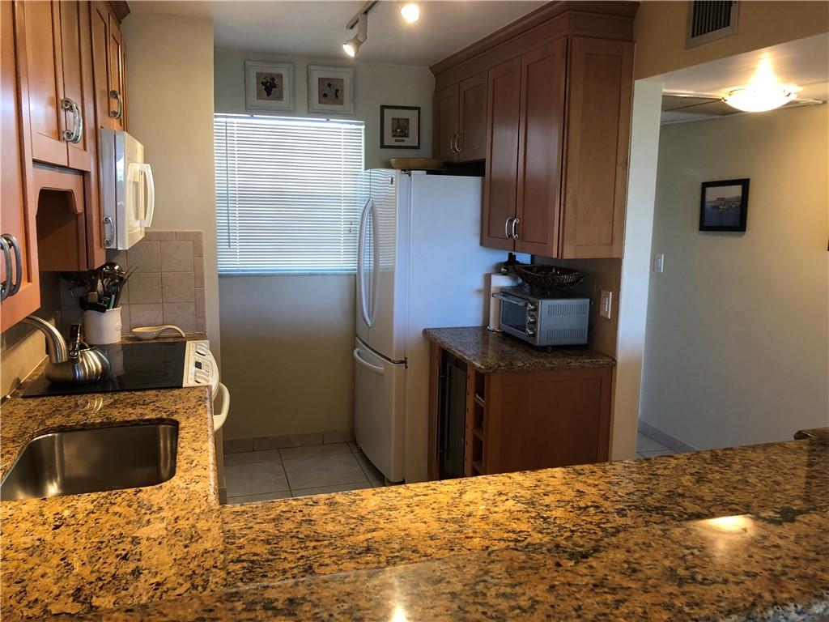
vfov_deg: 49.7
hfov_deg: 63.4
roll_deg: -0.3
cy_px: 311
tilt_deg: -6.8
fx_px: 671
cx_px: 414
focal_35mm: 28
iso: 40
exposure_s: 1/15
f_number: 1.8
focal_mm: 4
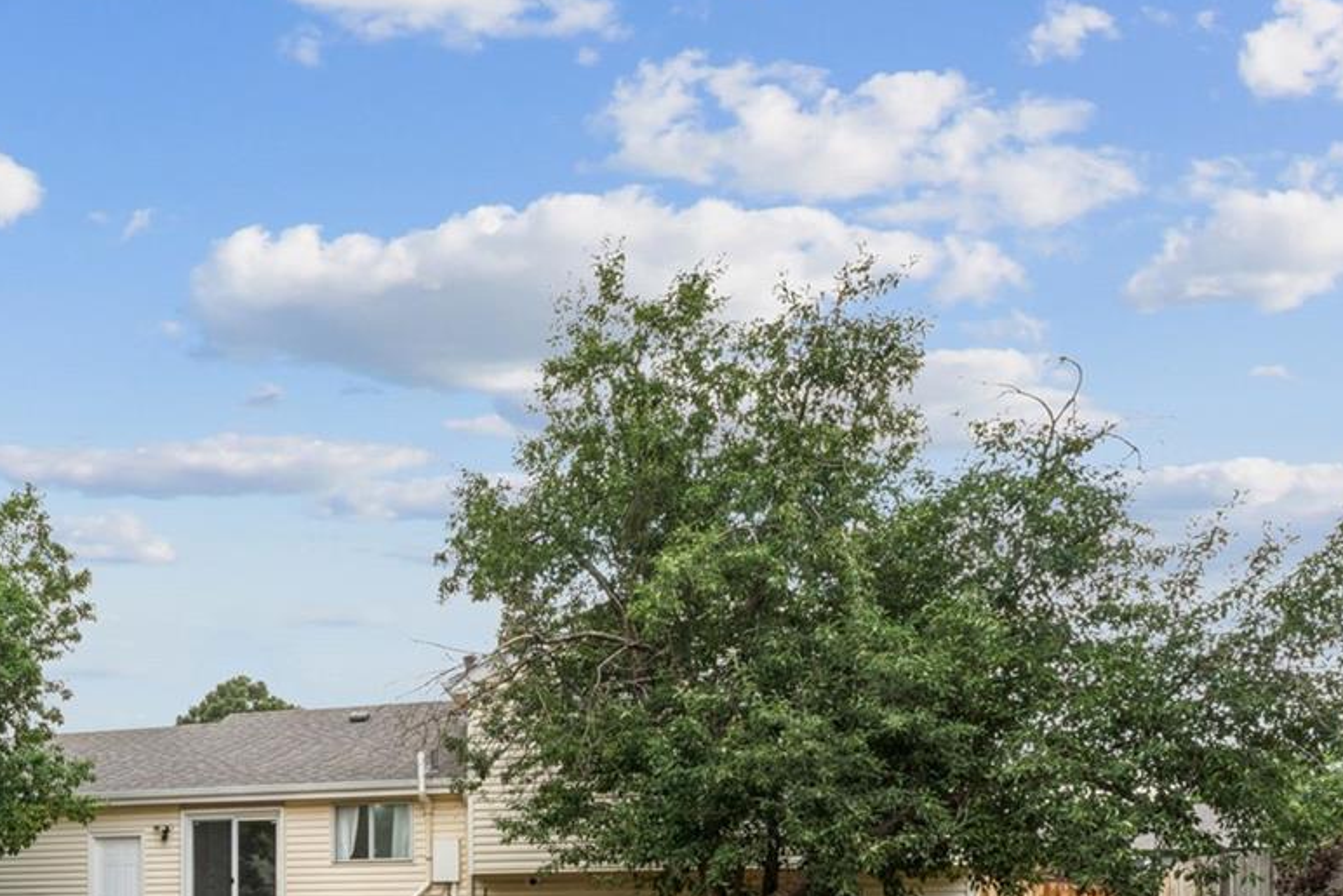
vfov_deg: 39.2
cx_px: 217
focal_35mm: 29
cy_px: 913
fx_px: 1082
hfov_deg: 57.5
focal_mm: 14
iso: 125
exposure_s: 1/13
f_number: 22
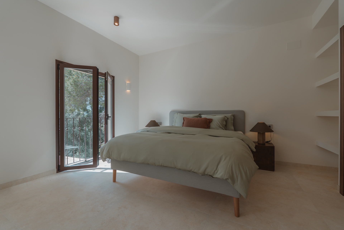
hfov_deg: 95.0
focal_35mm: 16
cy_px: 115
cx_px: 172
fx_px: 158
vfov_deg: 72.1
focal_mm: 16.5
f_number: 8
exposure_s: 1/30
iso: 64
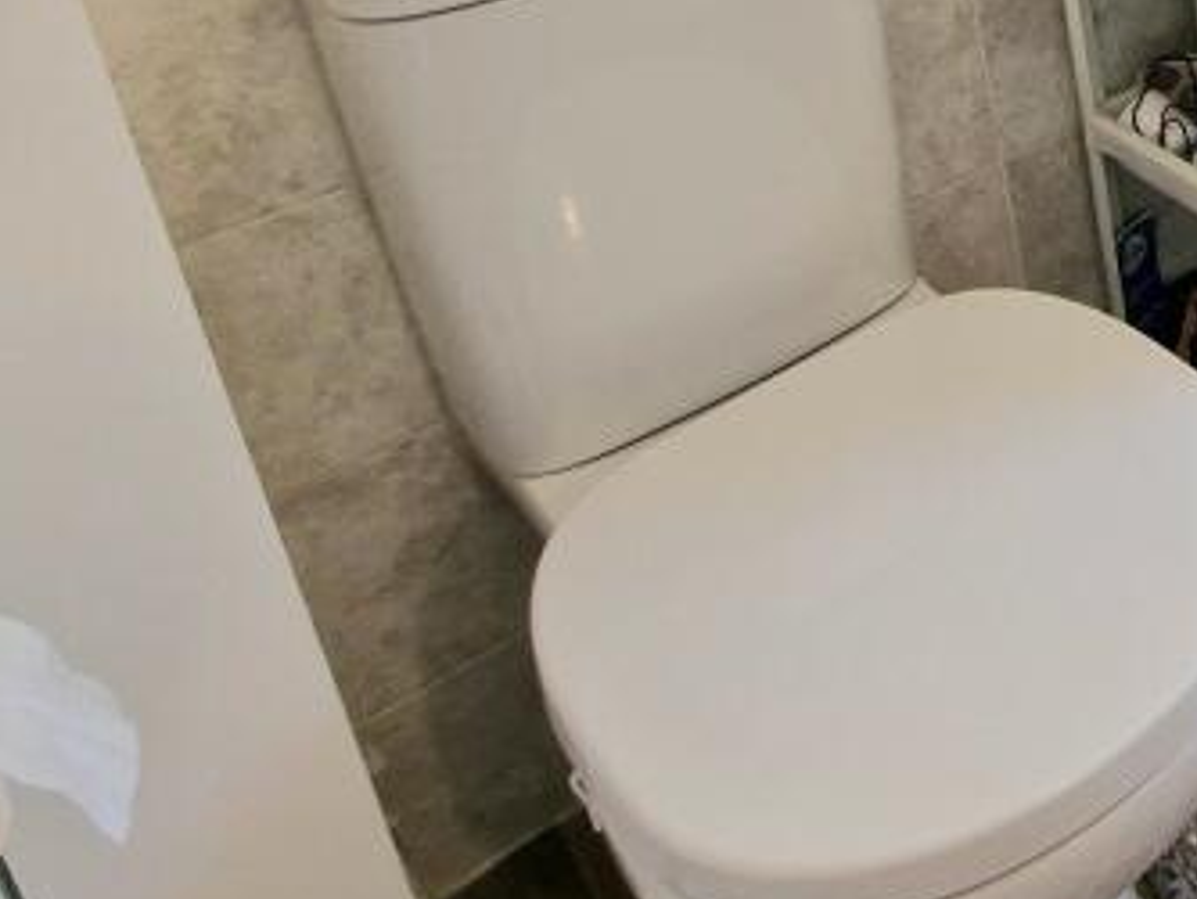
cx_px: 1693
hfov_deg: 31.0
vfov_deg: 29.2
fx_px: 1384
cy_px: -266
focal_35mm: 40
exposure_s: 1/50
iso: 100
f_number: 2.2
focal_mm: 2.2
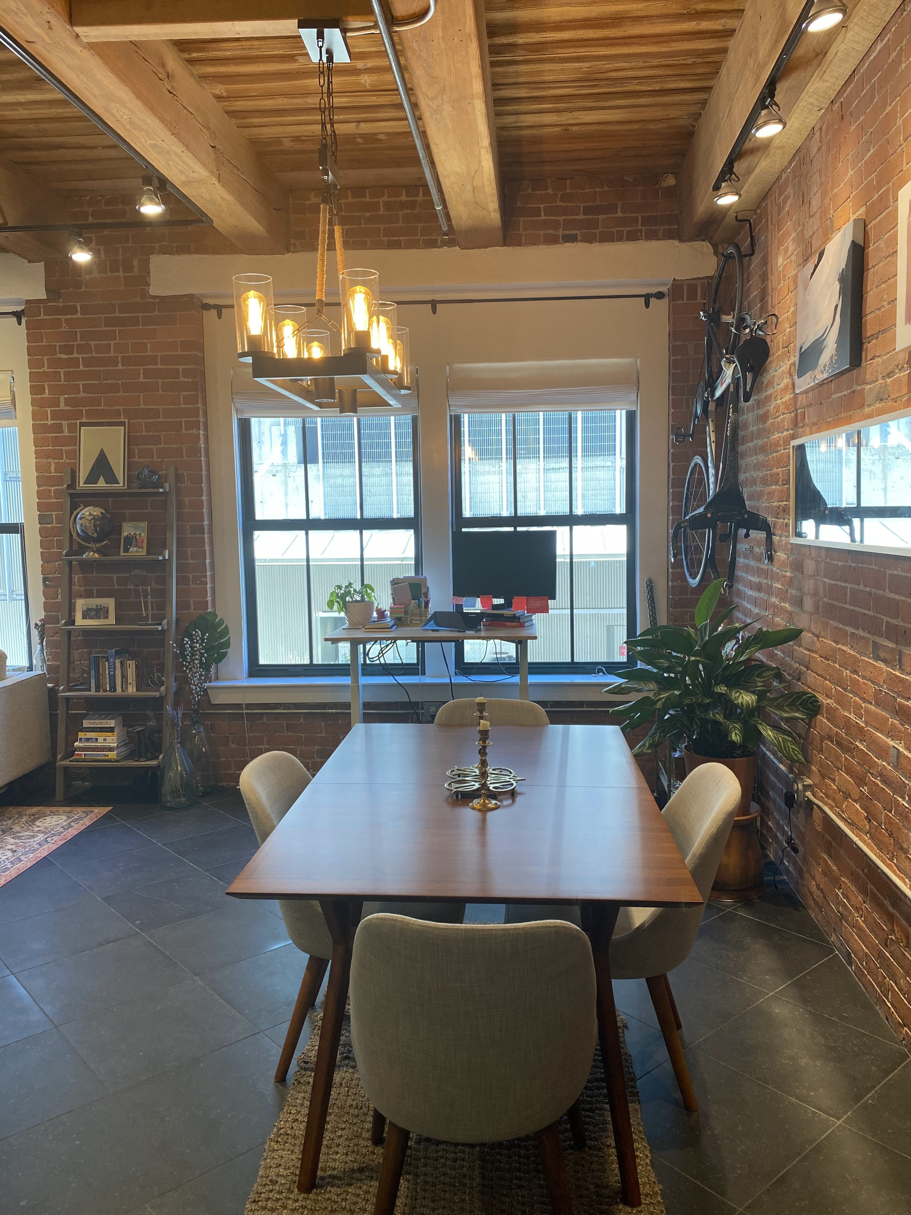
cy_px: 608
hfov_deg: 53.1
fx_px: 912
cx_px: 456
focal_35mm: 26
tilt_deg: -5.4
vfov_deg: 67.3
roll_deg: +1.1
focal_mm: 4.25
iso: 125
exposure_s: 1/120
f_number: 1.8
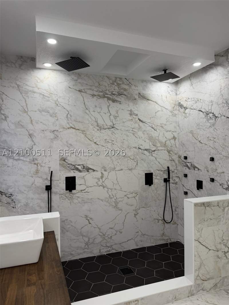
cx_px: 114
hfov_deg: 56.8
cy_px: 152
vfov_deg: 71.6
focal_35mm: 24
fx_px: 212
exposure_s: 1/161
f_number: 1.78
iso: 80
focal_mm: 6.76
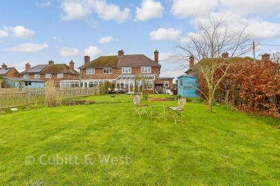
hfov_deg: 93.1
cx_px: 128
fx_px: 132
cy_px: 87
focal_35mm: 17
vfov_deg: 70.4
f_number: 8
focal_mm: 10
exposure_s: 1/125
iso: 160
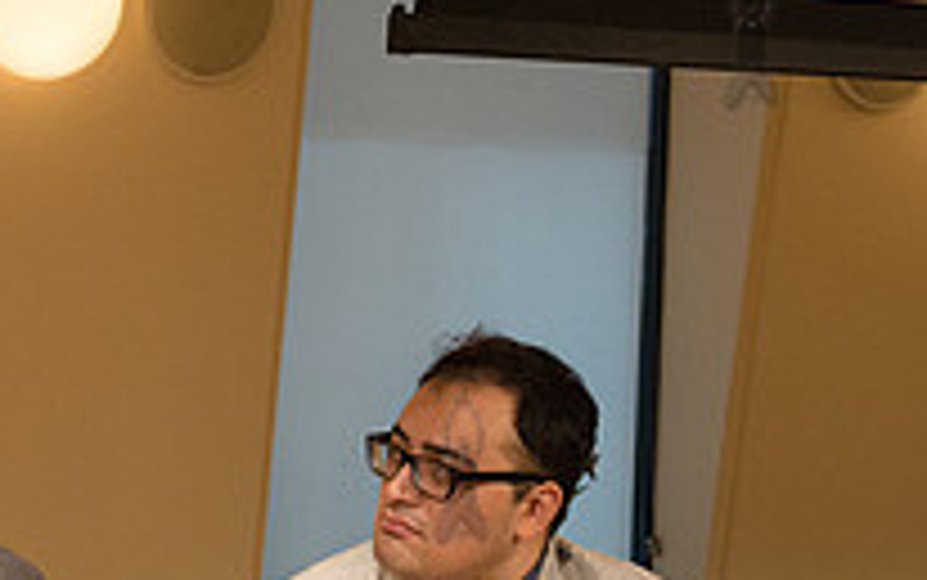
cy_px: 681
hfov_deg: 18.3
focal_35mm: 109
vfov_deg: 11.8
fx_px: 2755
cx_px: -122
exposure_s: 1/250
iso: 2500
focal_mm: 38
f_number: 4
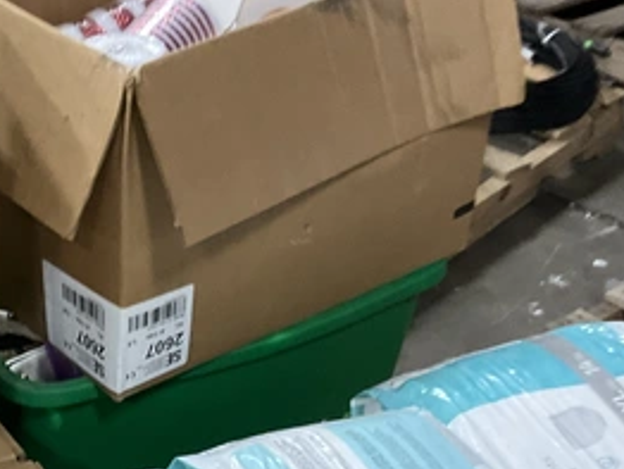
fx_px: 1498
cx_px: 76
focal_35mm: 83
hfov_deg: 23.0
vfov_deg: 17.4
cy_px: 458
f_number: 1.8
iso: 200
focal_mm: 3
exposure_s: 1/40
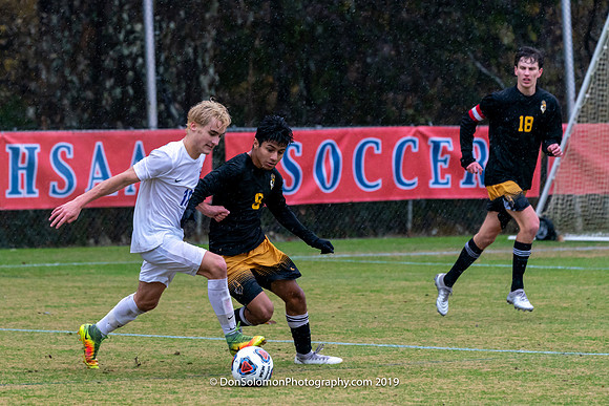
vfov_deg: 4.1
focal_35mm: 337
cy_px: 213
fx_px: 5701
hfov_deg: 6.1
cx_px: 243
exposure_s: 1/1000
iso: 3200
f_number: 5.6
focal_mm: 244
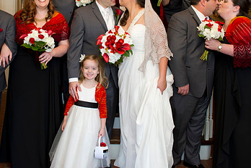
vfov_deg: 32.4
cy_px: 32
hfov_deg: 48.3
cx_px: 109
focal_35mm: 40
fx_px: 279
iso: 800
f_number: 5
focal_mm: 24
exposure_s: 1/60
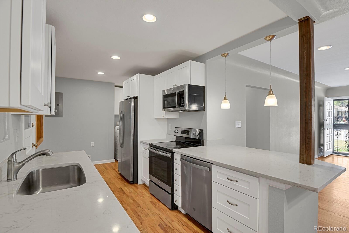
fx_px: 165
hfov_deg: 93.3
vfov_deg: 70.4
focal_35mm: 17
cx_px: 174
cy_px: 116
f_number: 8
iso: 250
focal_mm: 17
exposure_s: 2
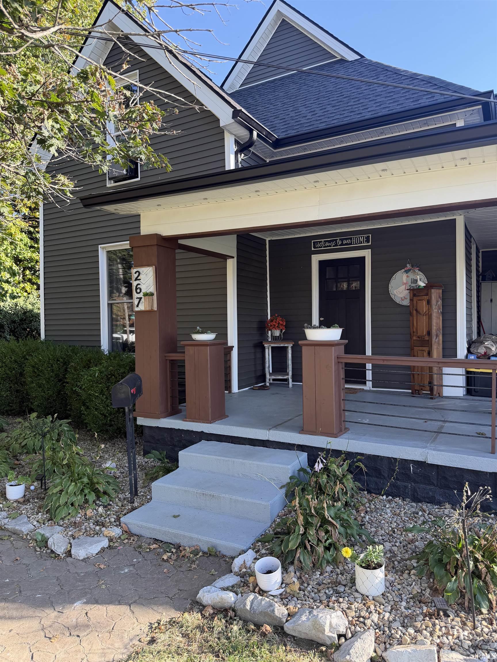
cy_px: 331
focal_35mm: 24
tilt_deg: -2.3
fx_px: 459
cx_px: 248
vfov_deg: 71.6
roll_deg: -0.6
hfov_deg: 56.8
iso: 100
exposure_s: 1/426
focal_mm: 6.76
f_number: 1.78
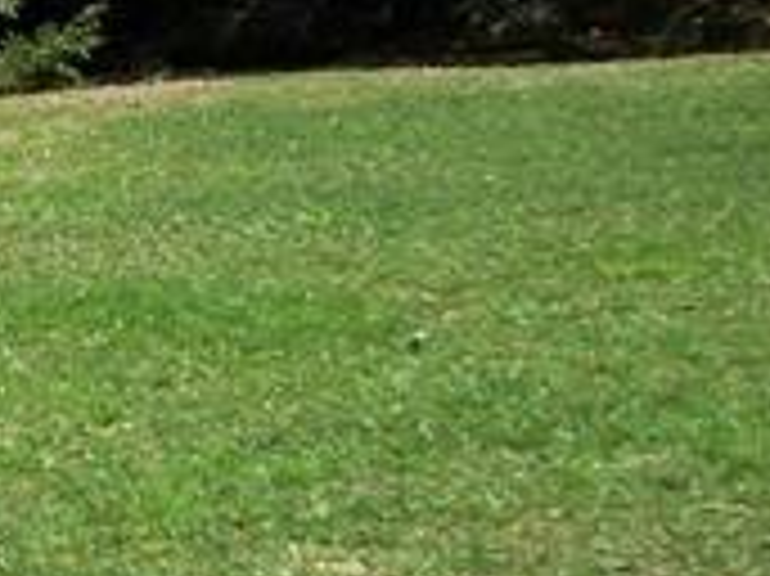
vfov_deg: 7.4
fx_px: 4357
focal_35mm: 196
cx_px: -1150
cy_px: -290
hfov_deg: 9.0
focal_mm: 8
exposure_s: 1/500
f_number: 3.4
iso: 100
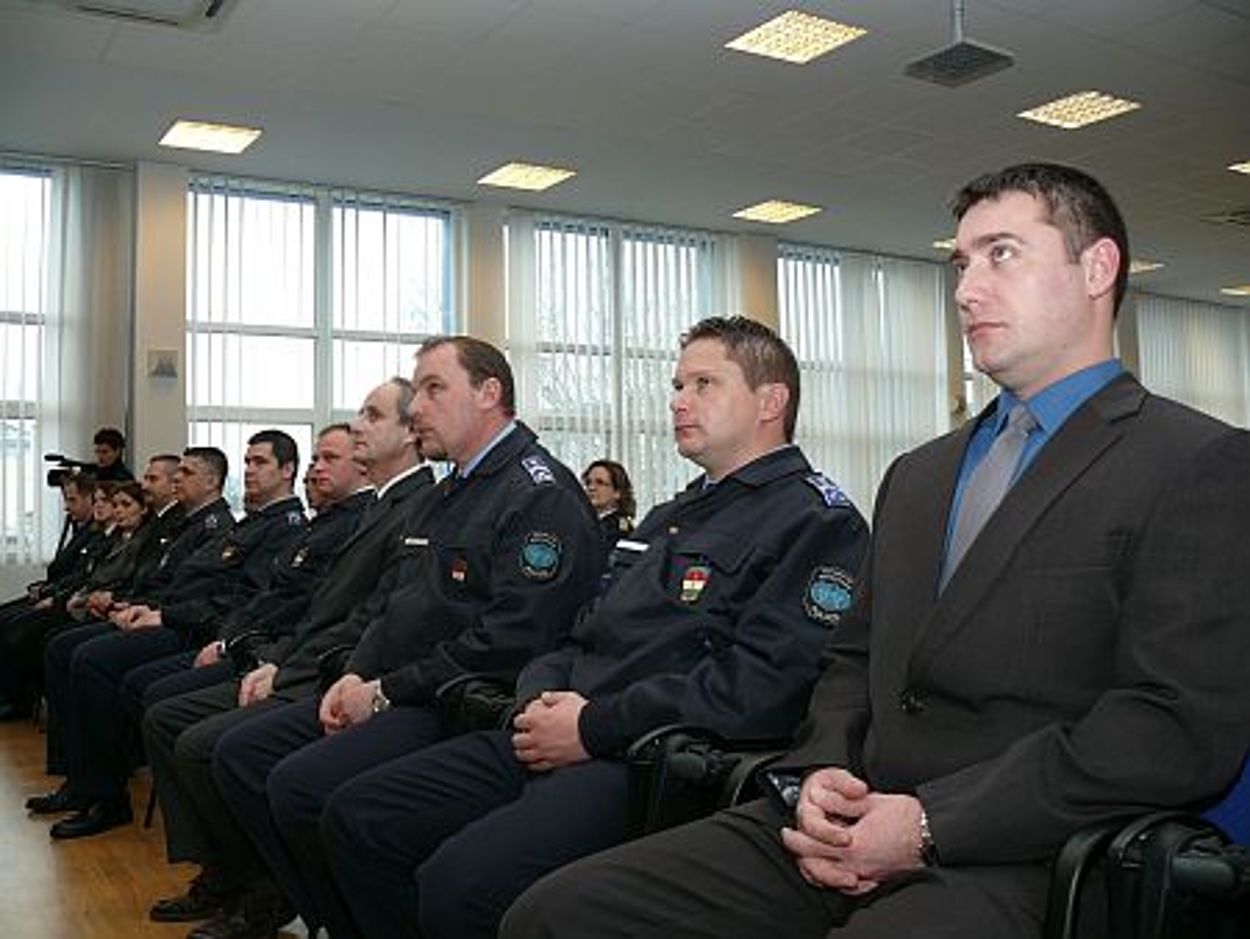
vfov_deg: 40.7
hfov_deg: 52.6
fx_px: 1265
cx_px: 625
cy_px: 470
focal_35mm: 35
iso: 100
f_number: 2.8
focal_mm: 7.4
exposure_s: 1/60
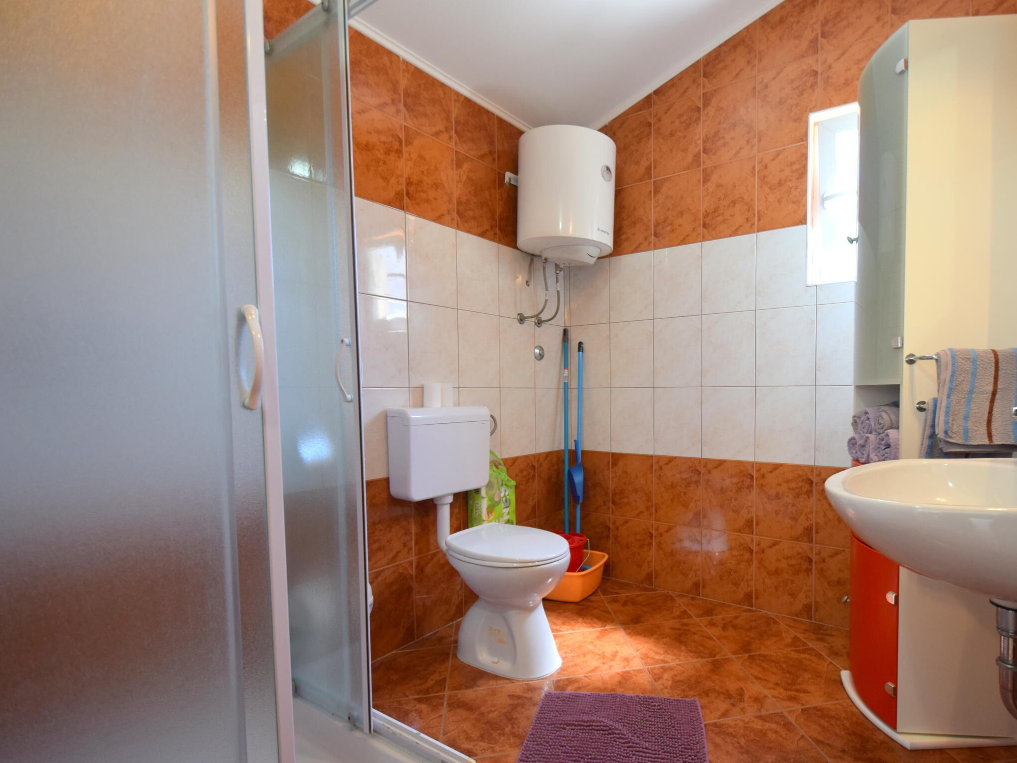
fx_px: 499
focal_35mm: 17
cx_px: 599
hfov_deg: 90.1
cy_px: 397
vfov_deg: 74.7
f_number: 4
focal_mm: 10
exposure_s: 1/60
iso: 560
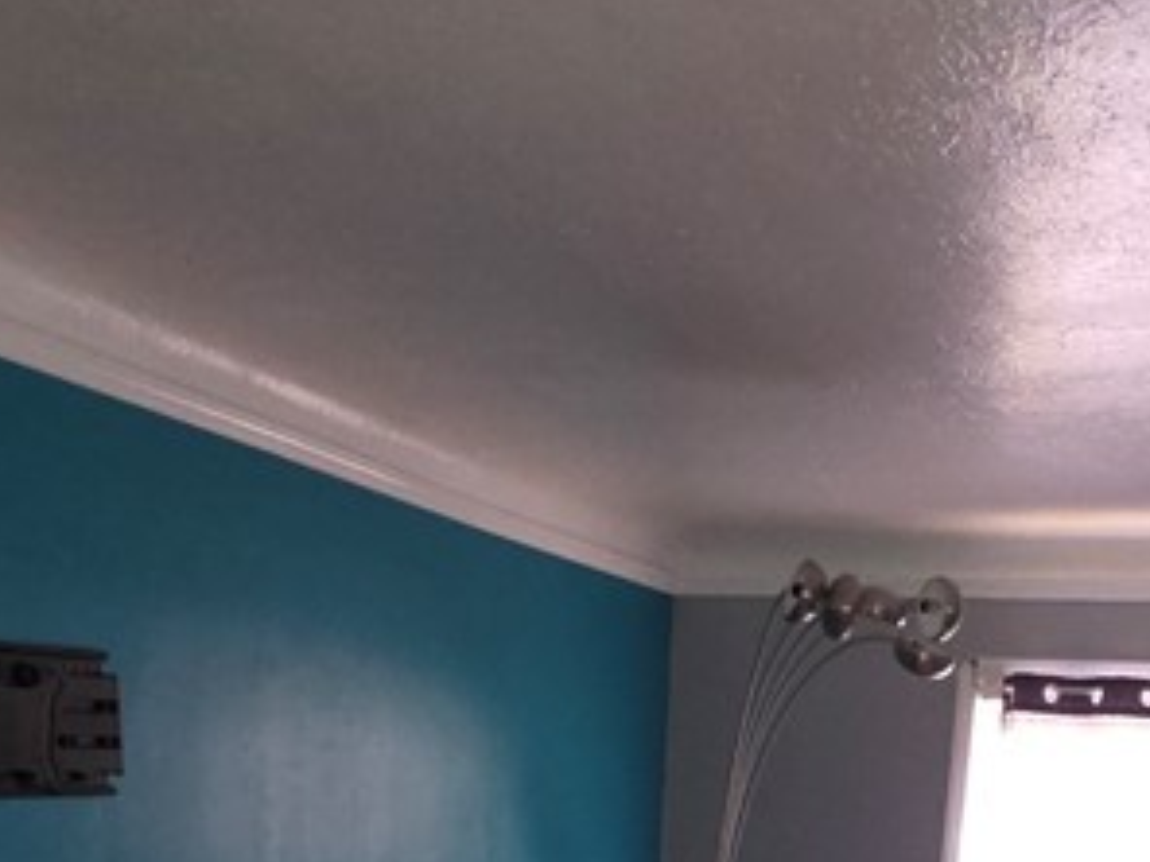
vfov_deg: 25.3
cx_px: 684
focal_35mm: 45
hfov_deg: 41.9
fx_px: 1495
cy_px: 1254
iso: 320
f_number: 1.9
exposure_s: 1/60
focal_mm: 2.2
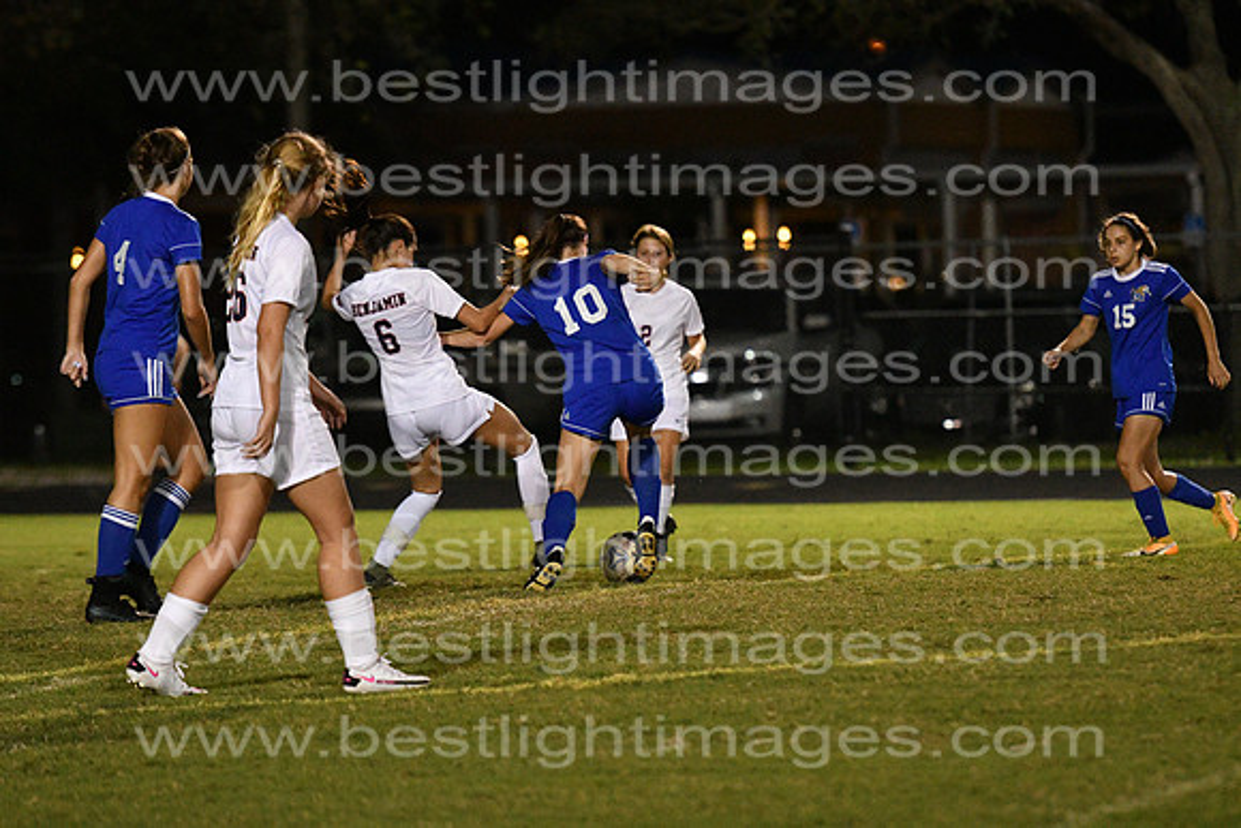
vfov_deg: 5.1
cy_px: 414
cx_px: 620
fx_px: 9309
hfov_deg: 7.6
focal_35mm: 270
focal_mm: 180
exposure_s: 1/800
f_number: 4
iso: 8000
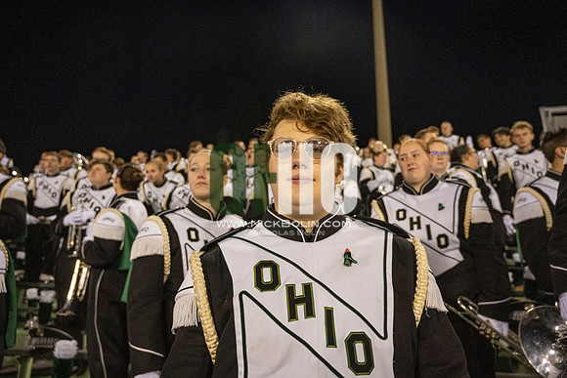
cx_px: 284
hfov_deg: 73.7
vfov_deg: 53.2
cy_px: 189
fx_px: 378
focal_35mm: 24
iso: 3200
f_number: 4
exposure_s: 1/500
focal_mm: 24
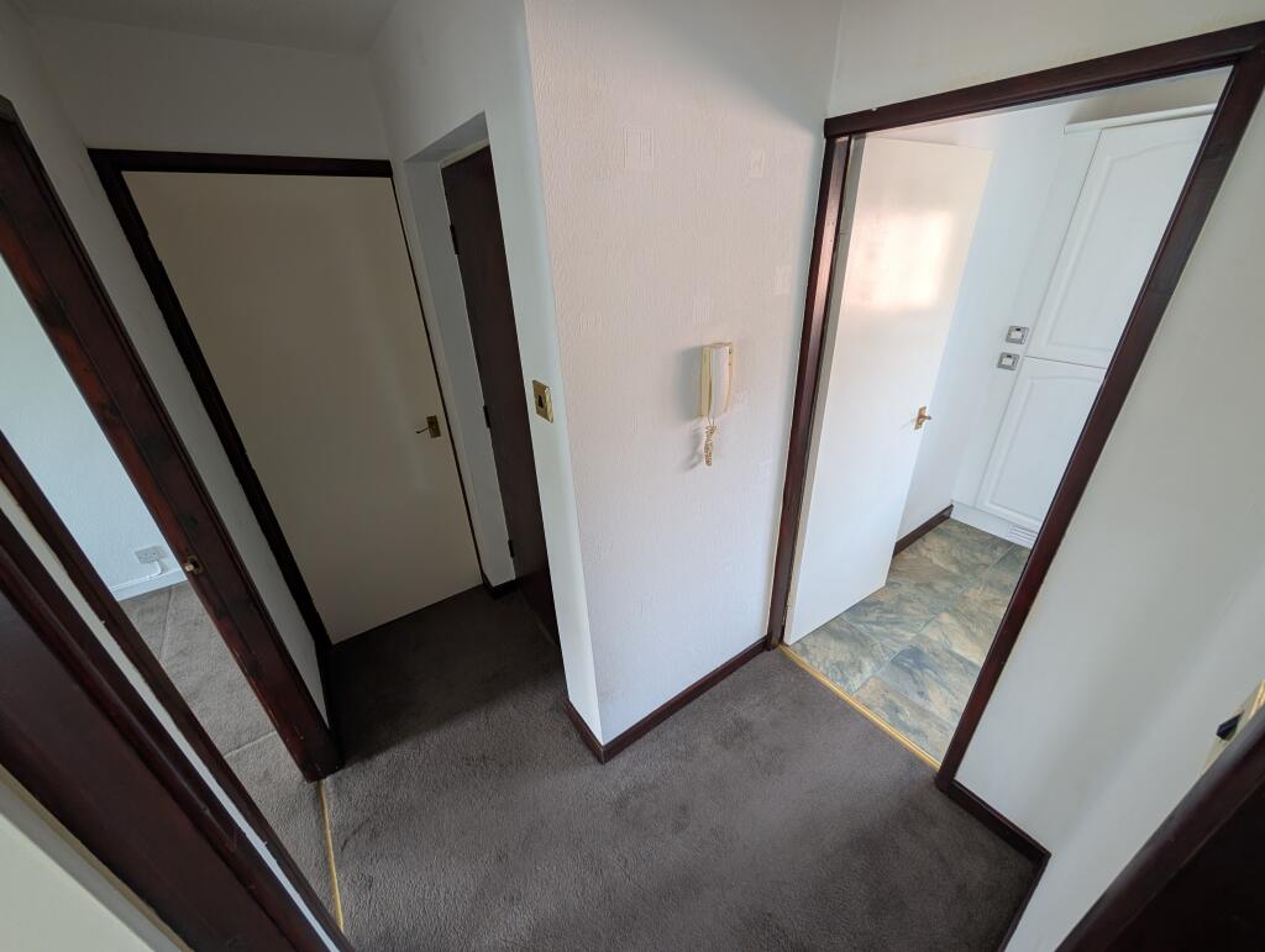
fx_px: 439
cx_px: 632
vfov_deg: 94.6
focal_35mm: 12
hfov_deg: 110.5
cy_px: 476
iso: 64
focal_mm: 2.02
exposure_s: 1/36.5
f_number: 1.7
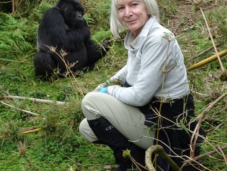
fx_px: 433
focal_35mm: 66
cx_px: 116
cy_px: 66
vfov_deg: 22.2
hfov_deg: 29.4
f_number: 4.5
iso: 80
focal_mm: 7.58
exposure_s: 1/60
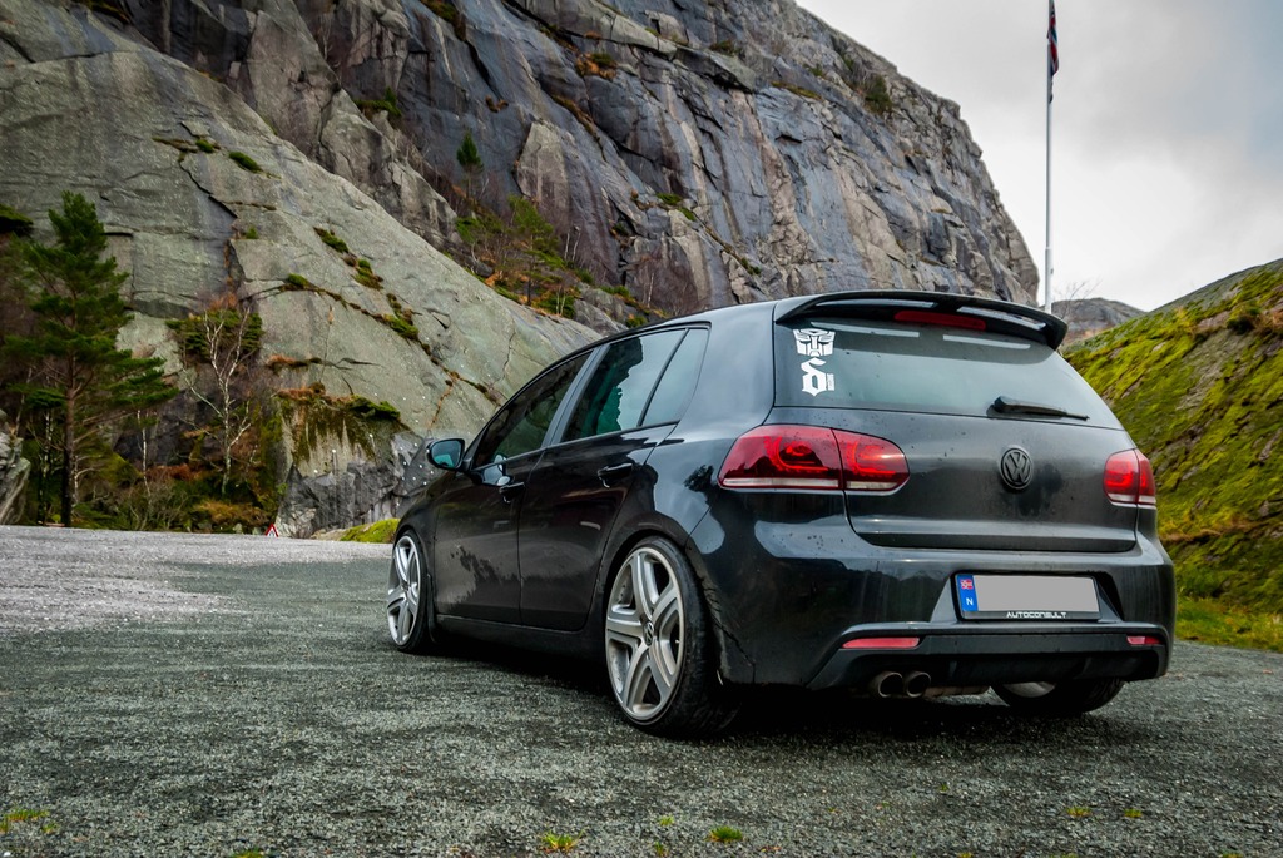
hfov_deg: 53.1
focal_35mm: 36
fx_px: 1284
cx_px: 642
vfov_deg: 37.0
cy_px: 429
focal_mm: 24
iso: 400
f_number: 5
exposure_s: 1/100
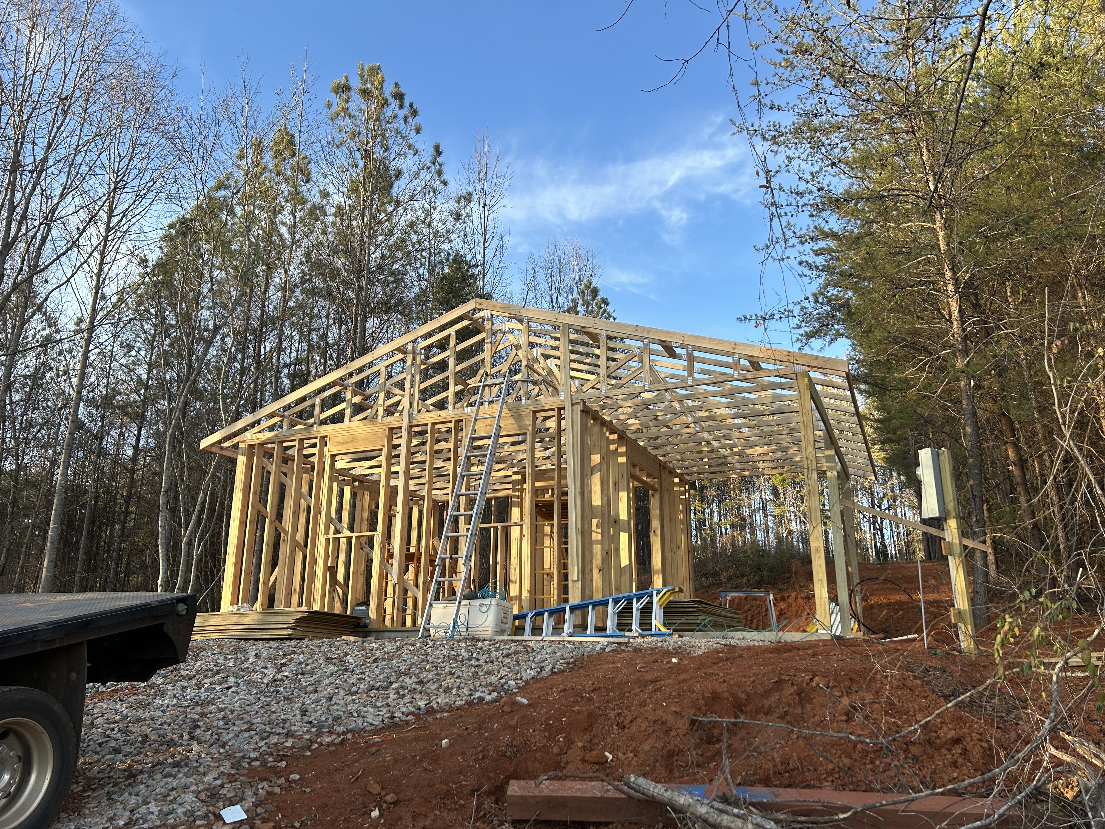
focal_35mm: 26
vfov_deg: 53.1
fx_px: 830
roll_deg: +0.1
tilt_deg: +15.9
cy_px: 414
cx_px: 552
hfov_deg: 67.3
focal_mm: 5.7
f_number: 1.5
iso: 50
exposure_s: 1/646
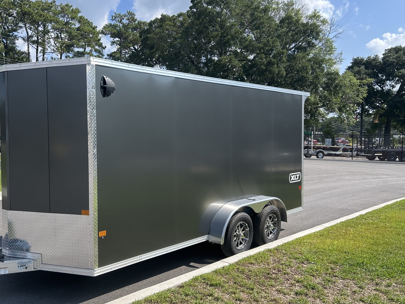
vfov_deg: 42.9
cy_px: 154
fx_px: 386
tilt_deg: -1.9
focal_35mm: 33
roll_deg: -0.3
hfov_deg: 54.8
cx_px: 154
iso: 50
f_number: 1.5
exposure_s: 1/2571
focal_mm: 5.7
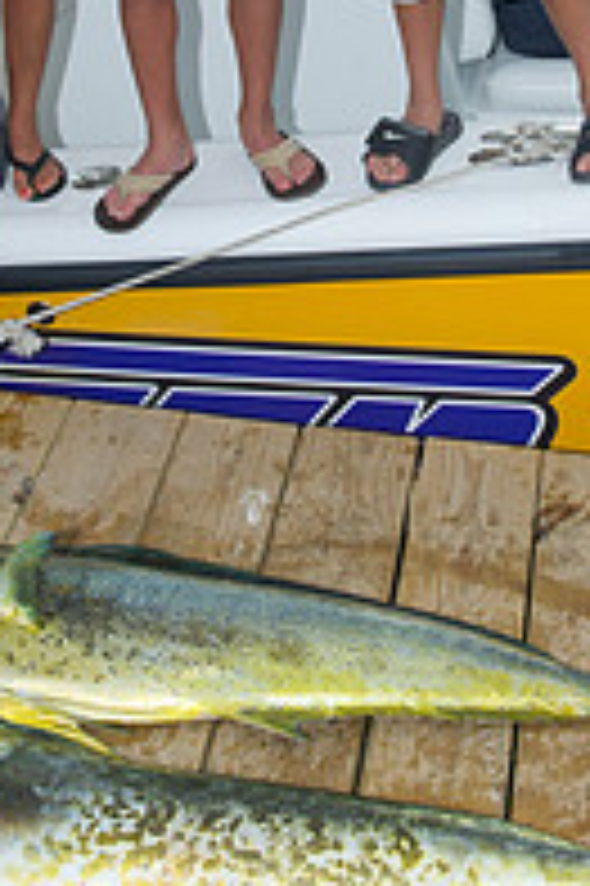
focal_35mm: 73
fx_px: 1798
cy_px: 31
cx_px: 331
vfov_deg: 26.5
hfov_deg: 18.6
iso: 200
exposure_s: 1/200
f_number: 6.3
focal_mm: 32
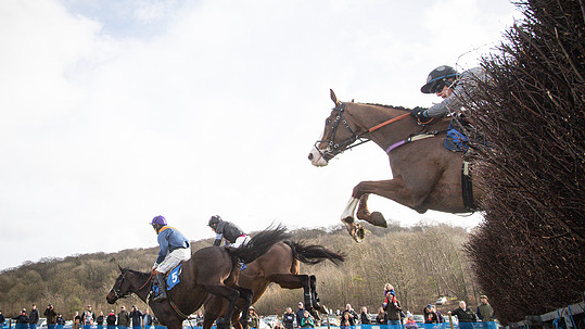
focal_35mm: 34
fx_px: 527
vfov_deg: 34.6
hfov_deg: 56.1
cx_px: 170
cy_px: 157
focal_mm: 20
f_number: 8
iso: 1250
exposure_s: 1/1600
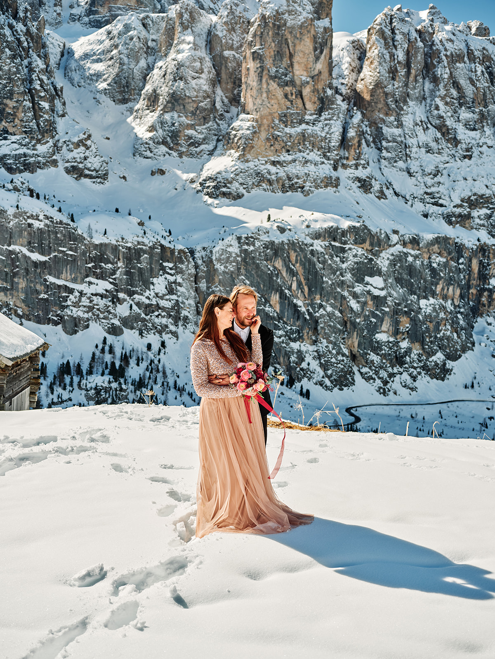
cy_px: 330
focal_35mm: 40
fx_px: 763
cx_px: 248
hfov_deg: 36.0
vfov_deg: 46.8
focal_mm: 50
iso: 160
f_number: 5.6
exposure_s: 1/640
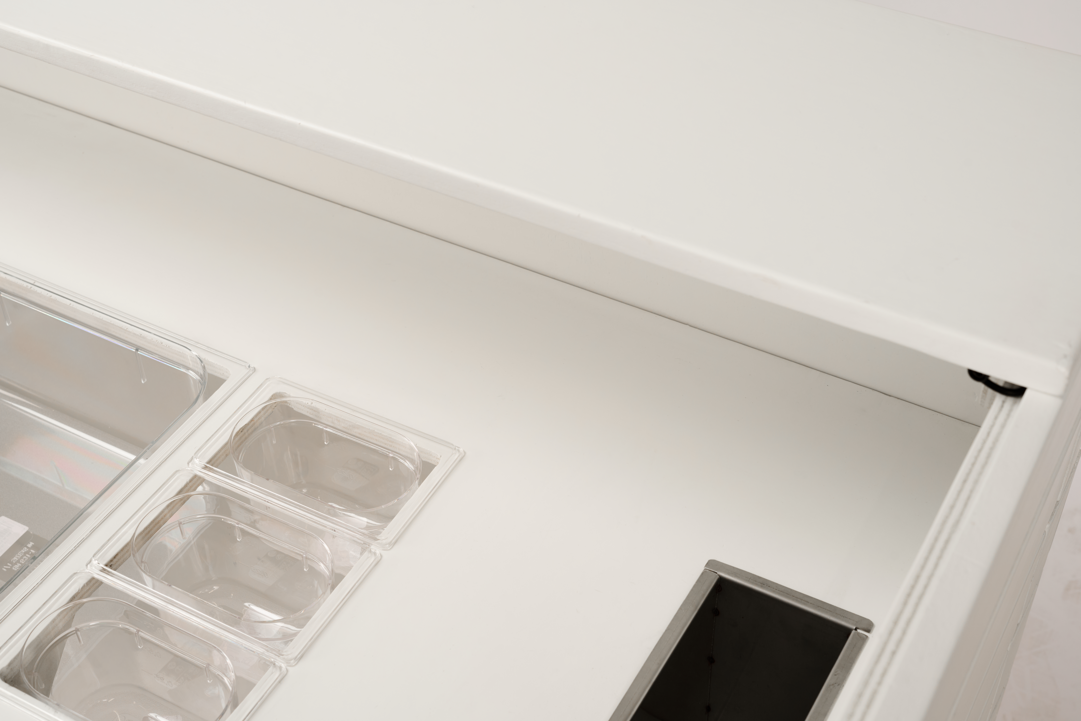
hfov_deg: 39.6
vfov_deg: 27.0
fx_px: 1501
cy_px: 360
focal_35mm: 50
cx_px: 540
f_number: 9
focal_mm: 50
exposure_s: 1/40
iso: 100
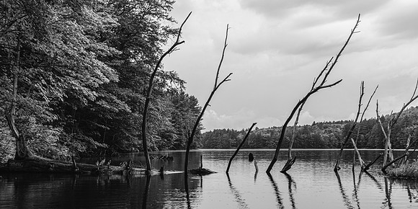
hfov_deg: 51.5
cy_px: 129
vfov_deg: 27.0
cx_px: 202
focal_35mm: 40
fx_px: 433
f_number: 14
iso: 100
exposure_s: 1/40
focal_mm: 24
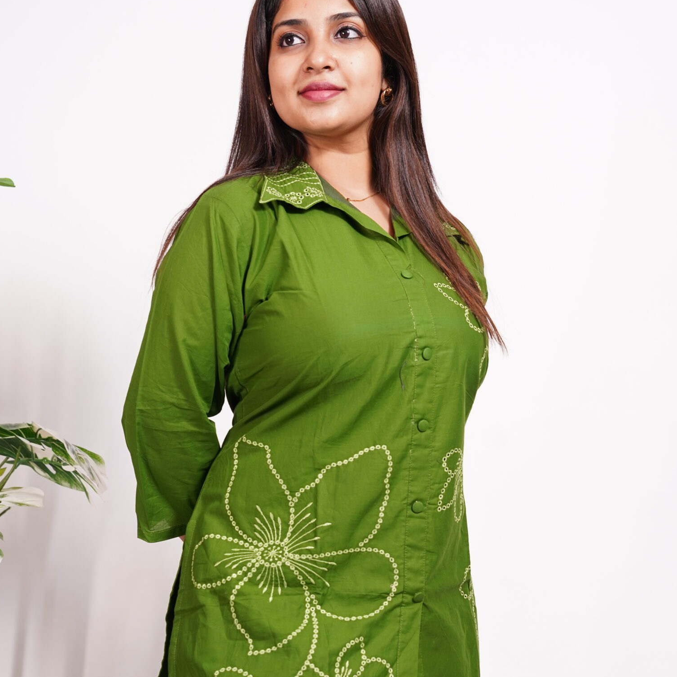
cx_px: 344
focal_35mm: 75
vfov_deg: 22.9
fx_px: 1663
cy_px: 446
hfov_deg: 23.0
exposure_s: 1/50
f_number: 4
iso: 400
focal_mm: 52.1
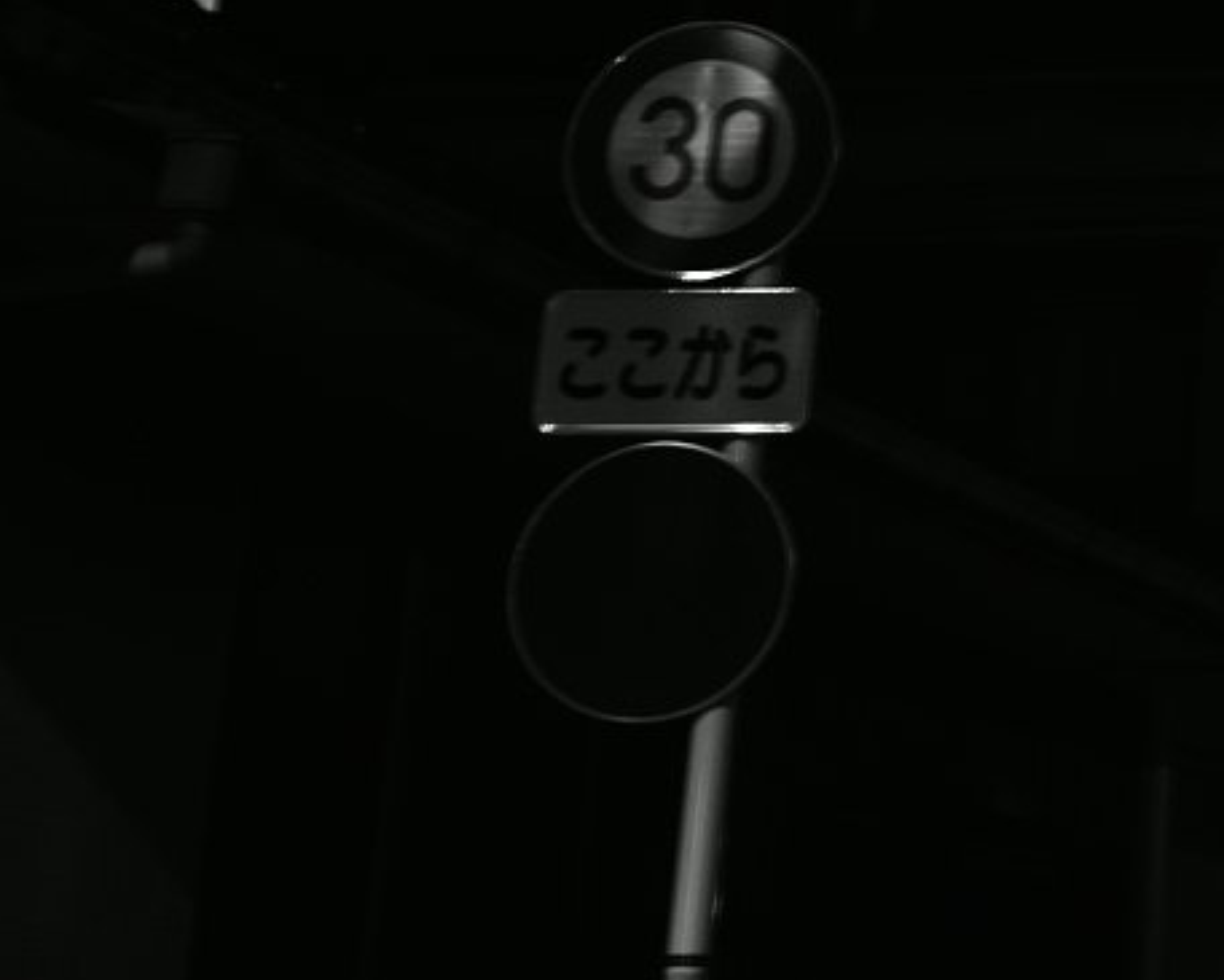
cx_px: 1917
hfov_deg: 18.5
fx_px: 3261
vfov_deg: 16.5
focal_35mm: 90
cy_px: -150
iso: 400
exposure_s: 1/5
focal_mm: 18
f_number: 3.5
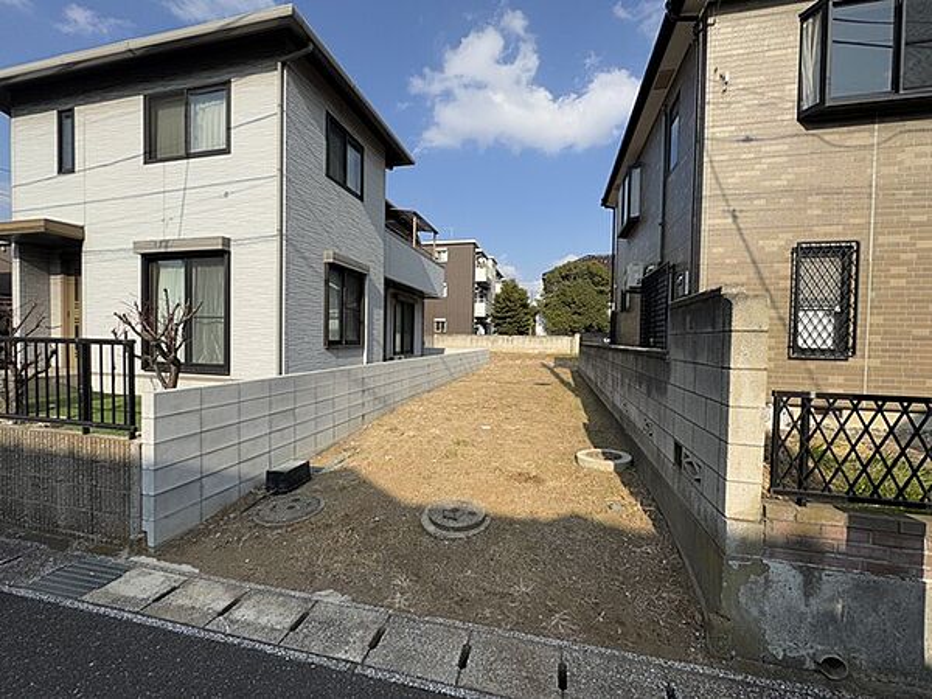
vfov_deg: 85.7
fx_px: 377
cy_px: 350
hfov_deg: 102.1
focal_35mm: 14
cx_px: 466
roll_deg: -0.9
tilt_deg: -0.8
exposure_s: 1/1880
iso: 50
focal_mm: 2.22
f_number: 2.2
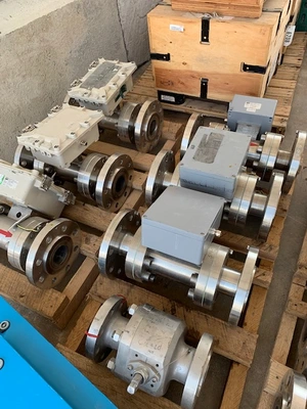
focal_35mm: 26
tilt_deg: -49.9
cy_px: 204
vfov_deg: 67.3
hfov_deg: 53.1
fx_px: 307
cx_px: 154
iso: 25
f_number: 1.8
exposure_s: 1/122
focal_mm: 4.25
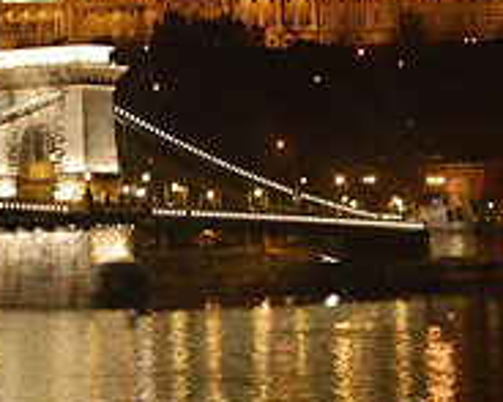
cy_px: 193
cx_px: 93
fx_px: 2814
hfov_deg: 10.2
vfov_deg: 8.2
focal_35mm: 189
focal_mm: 55
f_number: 5.6
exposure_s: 1/8
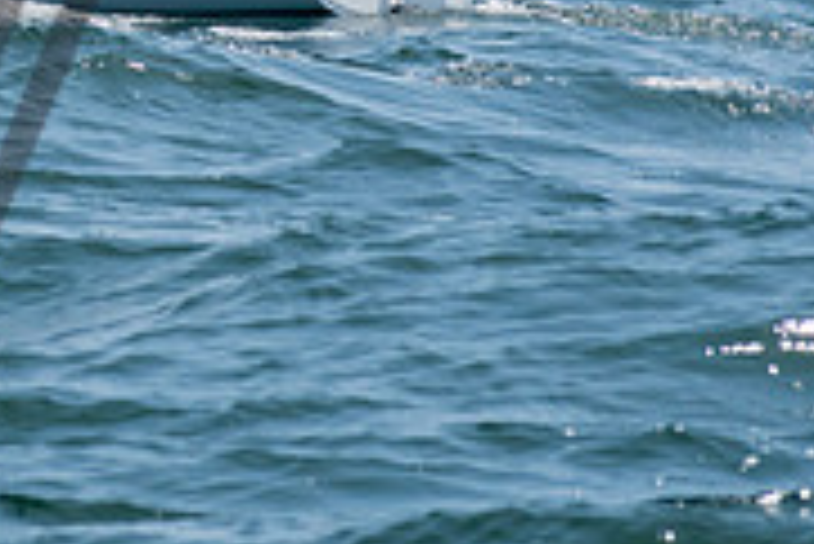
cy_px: -203
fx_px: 13736
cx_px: -339
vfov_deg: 2.3
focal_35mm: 607
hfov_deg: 3.4
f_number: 8
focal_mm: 120
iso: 400
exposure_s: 1/1250
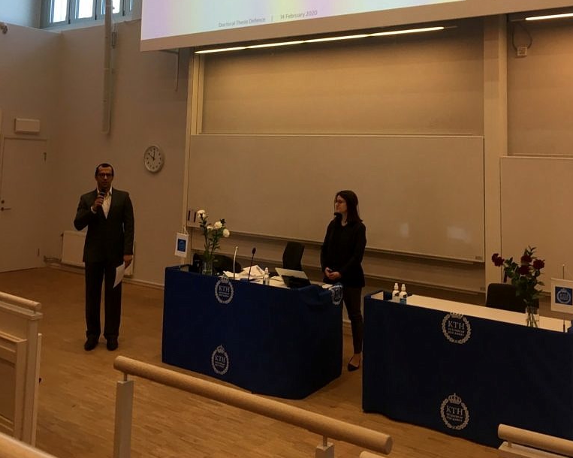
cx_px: 287
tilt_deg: +4.6
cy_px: 98
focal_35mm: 38
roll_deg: -1.1
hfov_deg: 47.9
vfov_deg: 37.9
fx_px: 644
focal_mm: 4.15
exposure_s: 1/33
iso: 25
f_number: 2.2
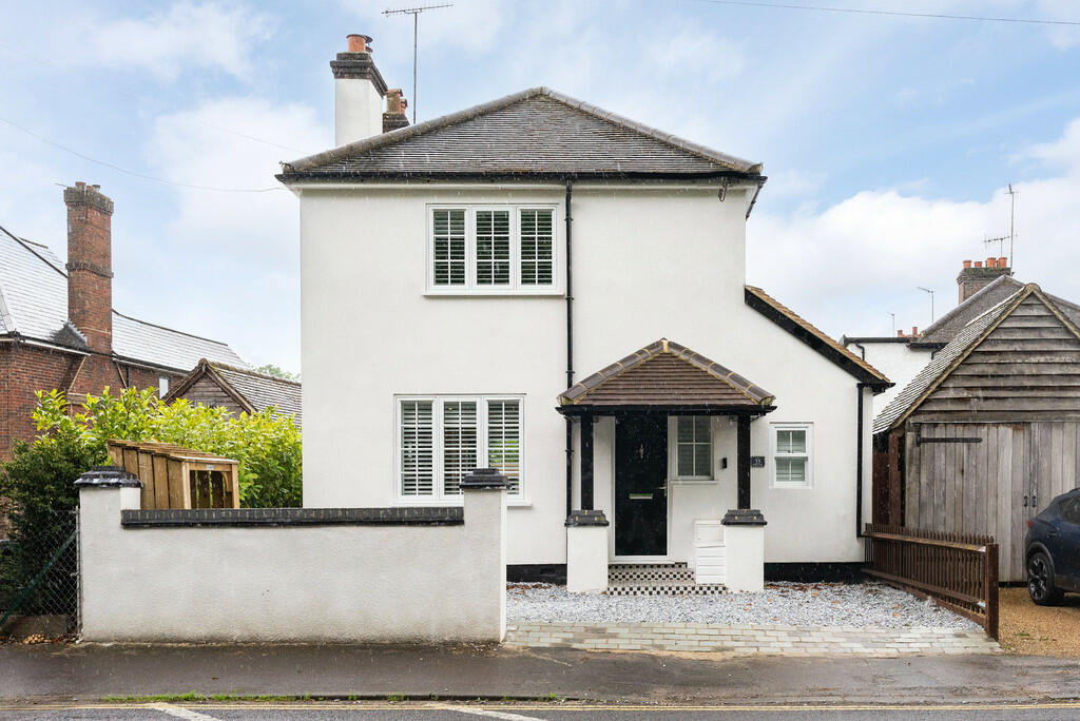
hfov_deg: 60.3
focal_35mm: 31
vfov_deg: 42.4
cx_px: 540
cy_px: 360
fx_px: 930
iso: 1250
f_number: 7.1
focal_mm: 31
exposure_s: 1/500
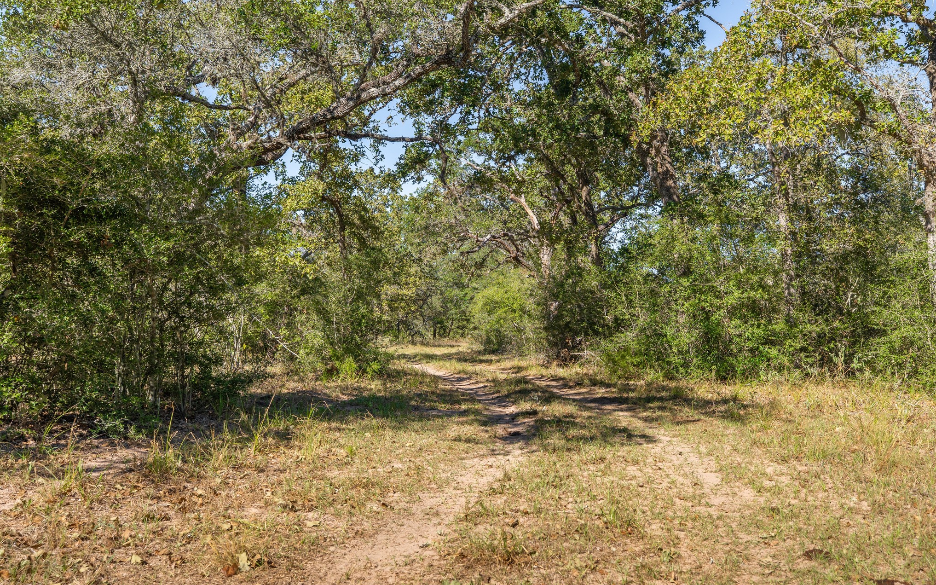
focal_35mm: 38
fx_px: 958
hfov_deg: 52.1
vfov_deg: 34.0
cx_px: 497
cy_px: 287
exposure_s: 1/200
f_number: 8
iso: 320
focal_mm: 34.5
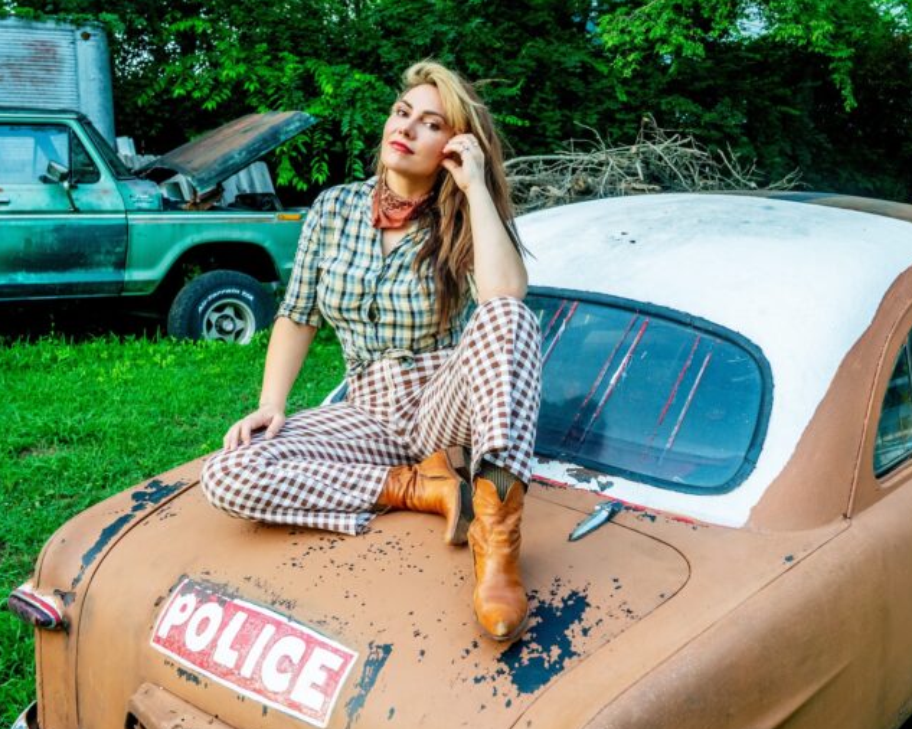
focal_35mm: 41
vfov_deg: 36.5
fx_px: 1106
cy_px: 367
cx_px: 539
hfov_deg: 44.6
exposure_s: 1/160
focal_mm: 24
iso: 640
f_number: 4
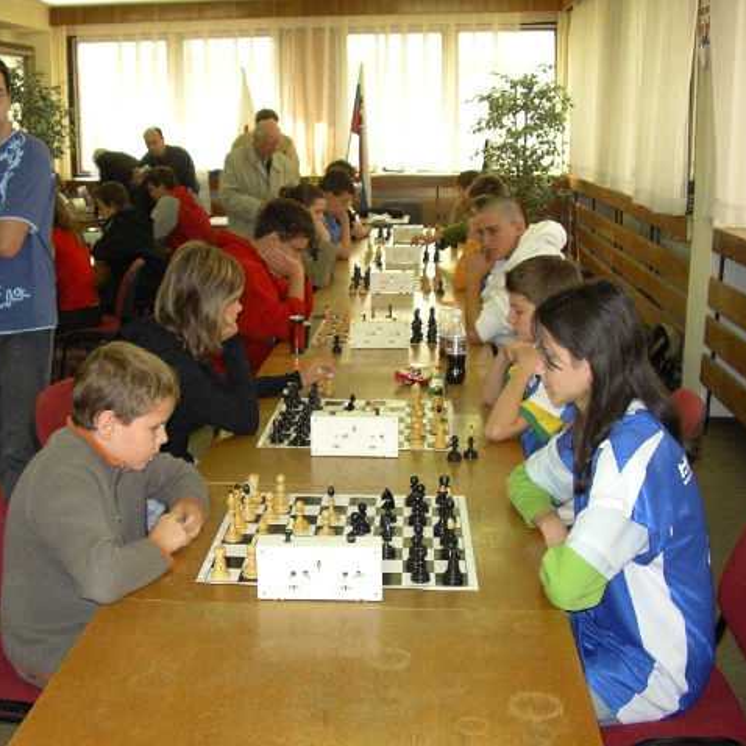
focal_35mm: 45
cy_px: 373
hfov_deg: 37.2
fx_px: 1097
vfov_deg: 37.6
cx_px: 261
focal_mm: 5.8
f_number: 2.9
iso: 200
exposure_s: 1/60
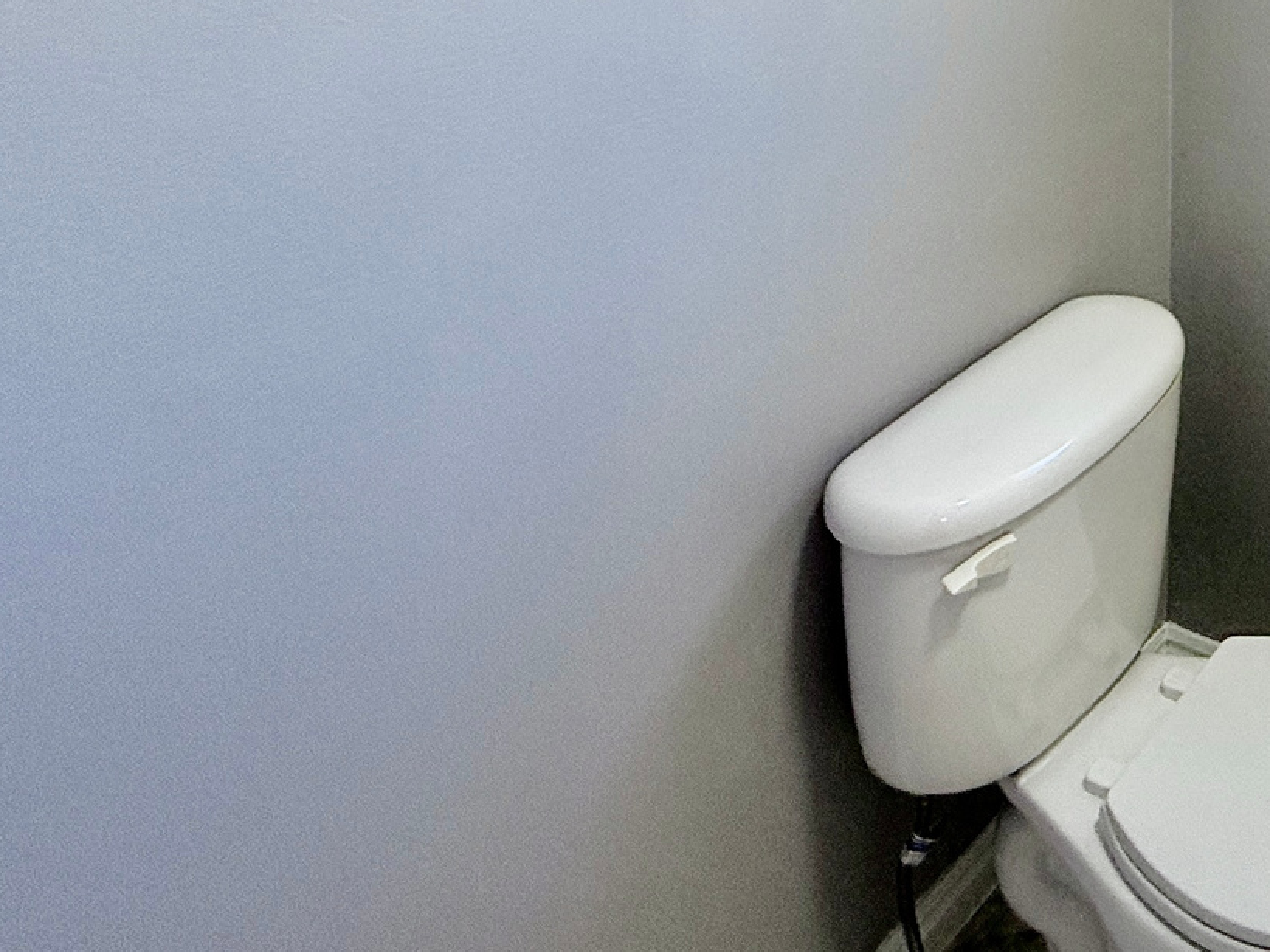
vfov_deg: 32.7
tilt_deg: -4.4
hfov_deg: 40.7
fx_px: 1284
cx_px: 1442
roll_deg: -1.1
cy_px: -220
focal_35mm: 35
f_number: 2.2
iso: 50
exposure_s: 1/177
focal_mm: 2.22
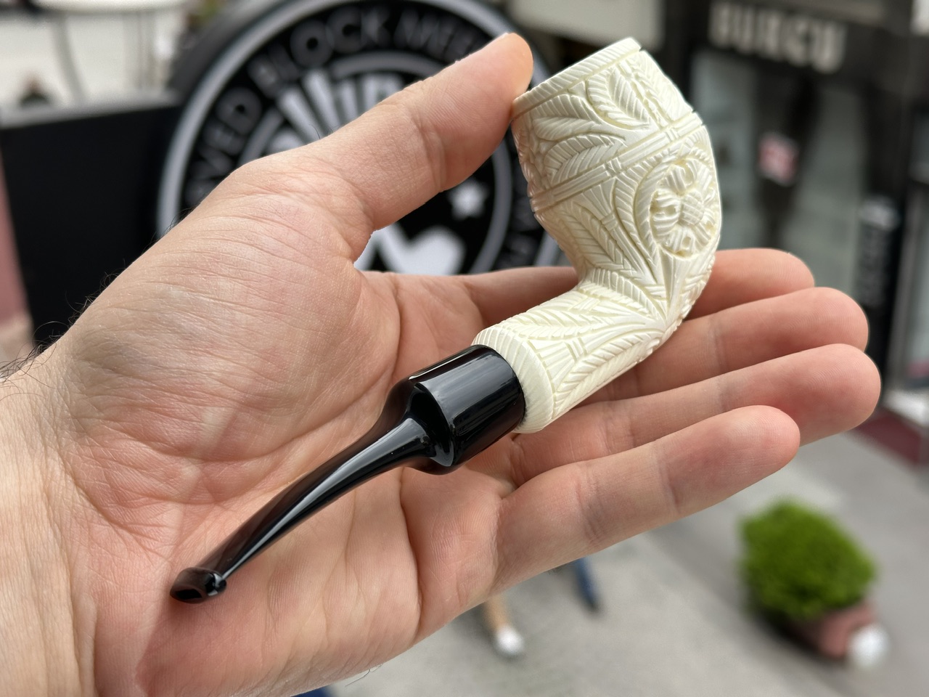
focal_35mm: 48
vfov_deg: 30.3
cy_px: 348
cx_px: 464
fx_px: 1288
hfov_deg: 39.7
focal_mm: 6.86
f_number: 1.78
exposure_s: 1/496
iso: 64
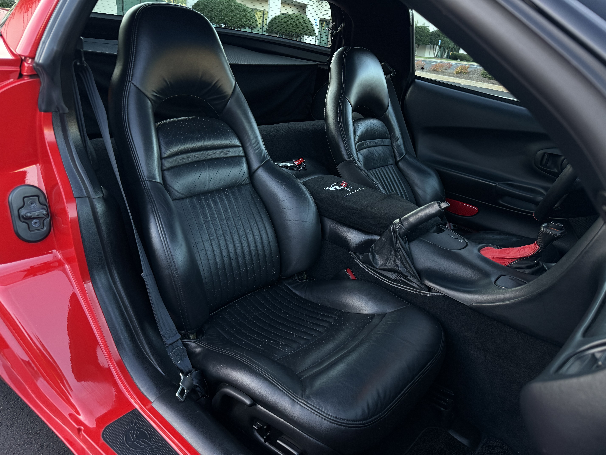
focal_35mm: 24
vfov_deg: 56.8
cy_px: 228
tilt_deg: -22.2
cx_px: 303
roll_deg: -3.8
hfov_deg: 71.6
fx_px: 420
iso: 160
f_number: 1.78
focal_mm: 6.76
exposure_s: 1/165
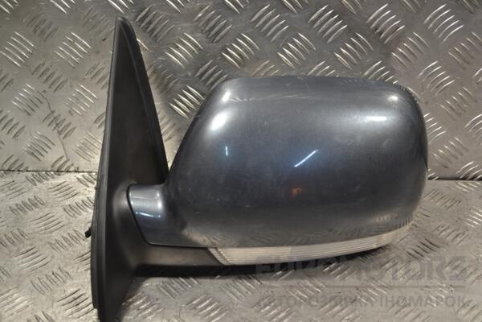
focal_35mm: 51
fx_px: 683
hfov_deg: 38.9
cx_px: 241
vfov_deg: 26.5
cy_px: 161
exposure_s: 1/80
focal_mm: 34
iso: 400
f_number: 5
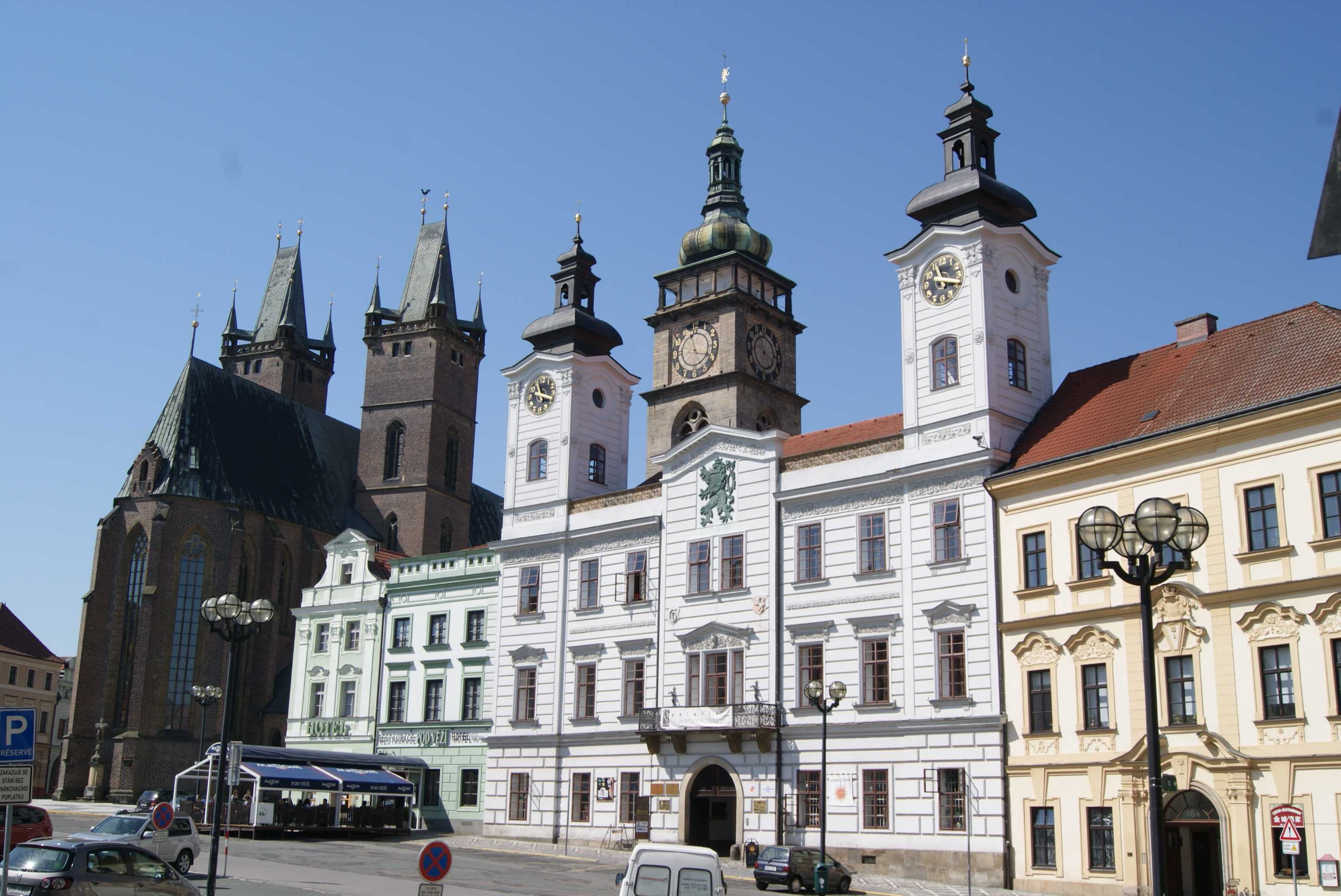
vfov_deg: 36.9
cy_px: 448
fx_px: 1342
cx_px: 670
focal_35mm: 36
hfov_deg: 53.1
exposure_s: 1/160
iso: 100
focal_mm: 24
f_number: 10
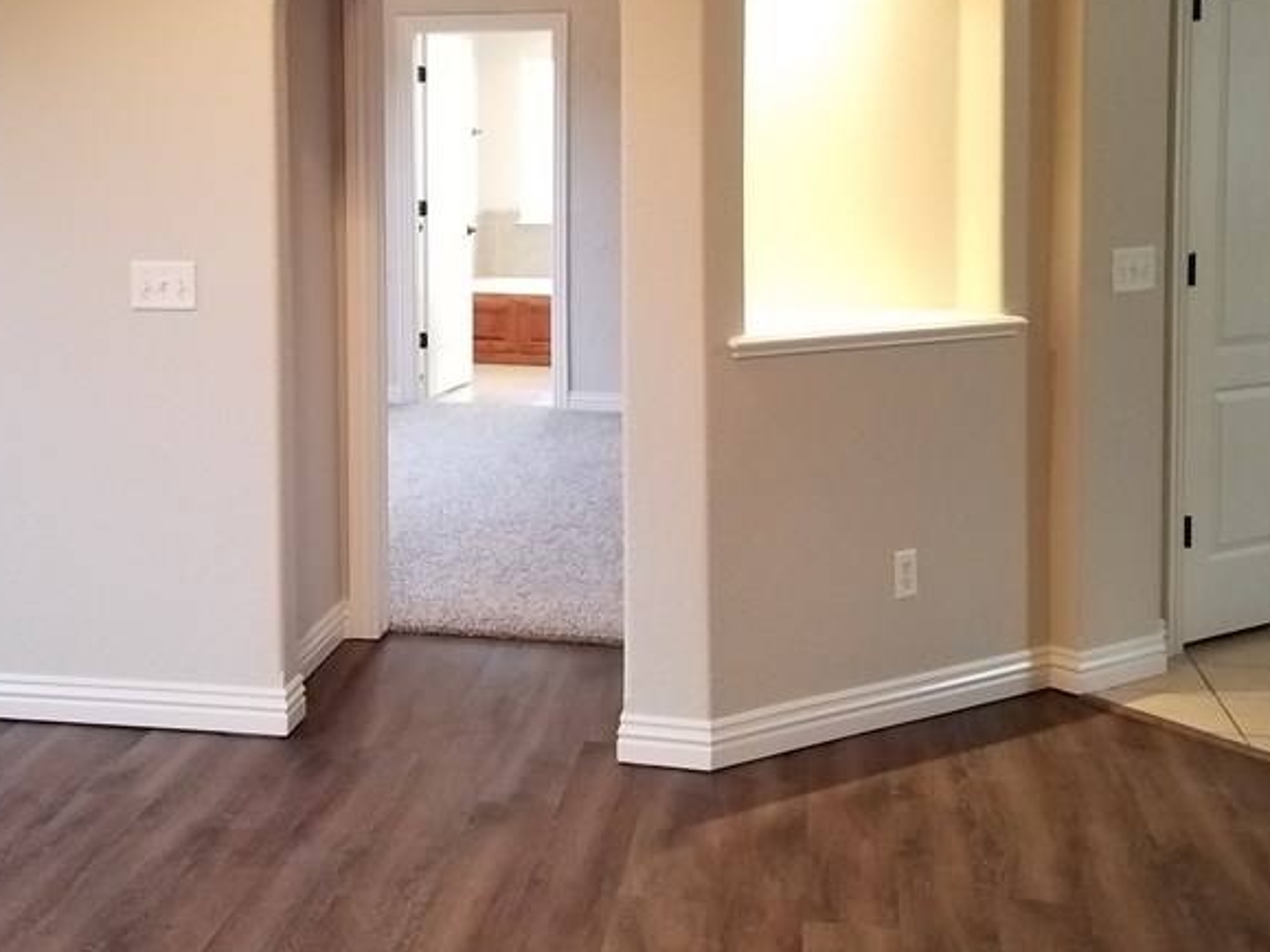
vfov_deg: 30.8
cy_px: 197
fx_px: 1687
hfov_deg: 40.9
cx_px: 461
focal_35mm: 46
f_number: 1.7
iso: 500
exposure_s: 1/60
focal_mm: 4.2
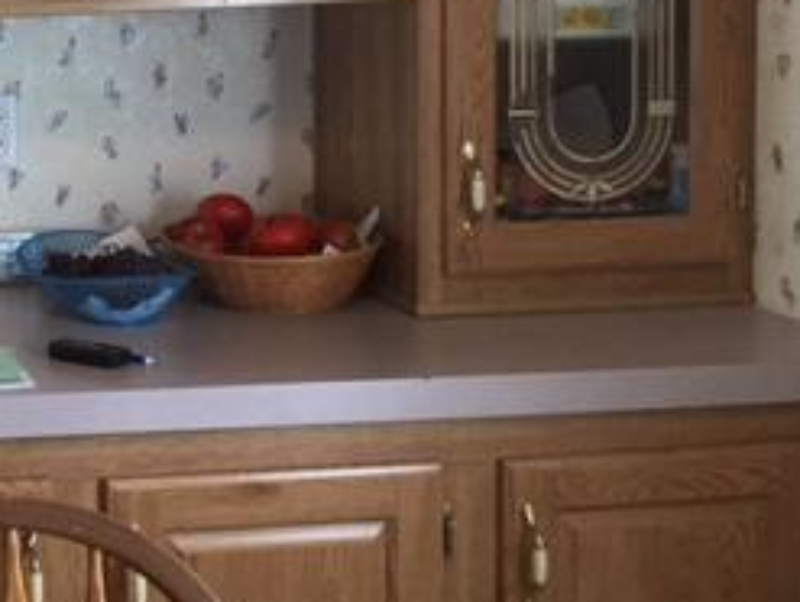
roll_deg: +1.5
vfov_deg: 19.2
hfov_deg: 23.2
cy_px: 3
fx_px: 1736
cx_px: -217
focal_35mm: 75
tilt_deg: -4.1
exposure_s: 1/30
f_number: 2.2
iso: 125
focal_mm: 4.15
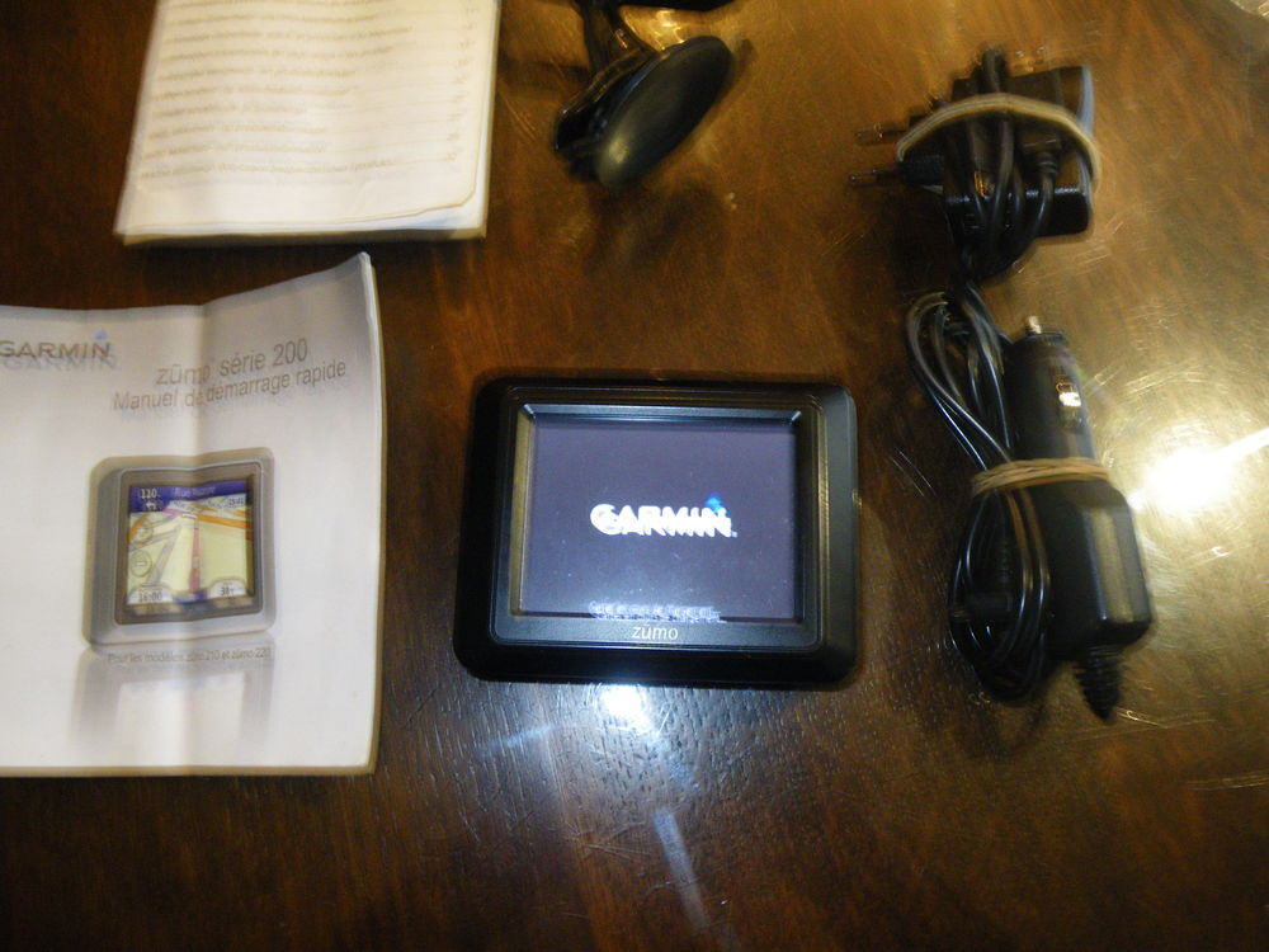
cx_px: 634
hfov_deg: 63.4
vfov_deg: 49.7
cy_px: 476
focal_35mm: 28
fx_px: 1026
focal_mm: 5
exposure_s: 1/4
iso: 320
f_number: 4.2
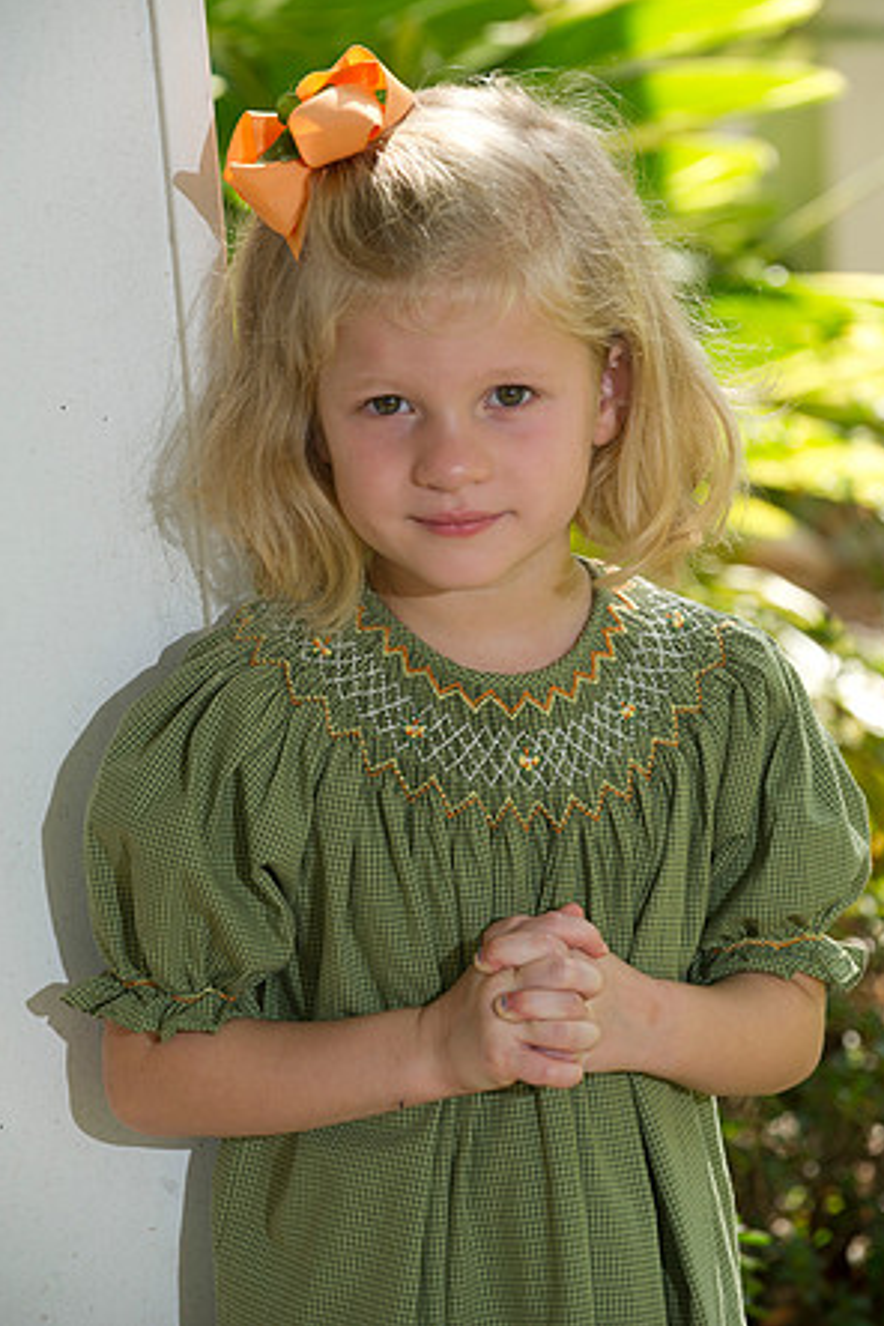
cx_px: 443
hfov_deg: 8.7
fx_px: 5782
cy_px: 657
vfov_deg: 13.1
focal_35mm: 157
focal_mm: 155
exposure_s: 1/160
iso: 320
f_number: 5.6
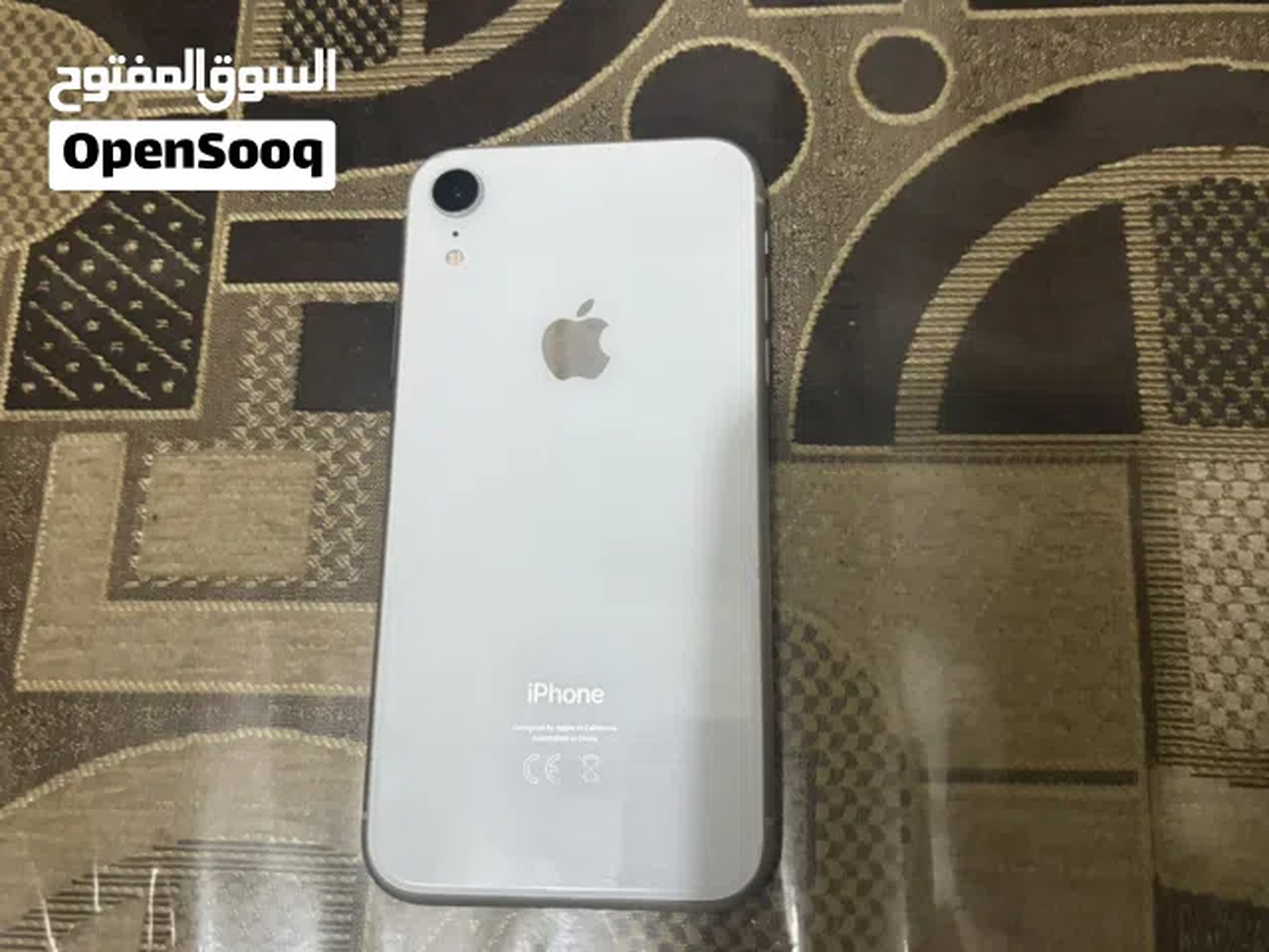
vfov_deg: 53.1
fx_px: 953
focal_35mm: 26
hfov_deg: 67.3
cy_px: 476
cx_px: 634
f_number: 1.6
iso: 500
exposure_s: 1/55
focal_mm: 5.96
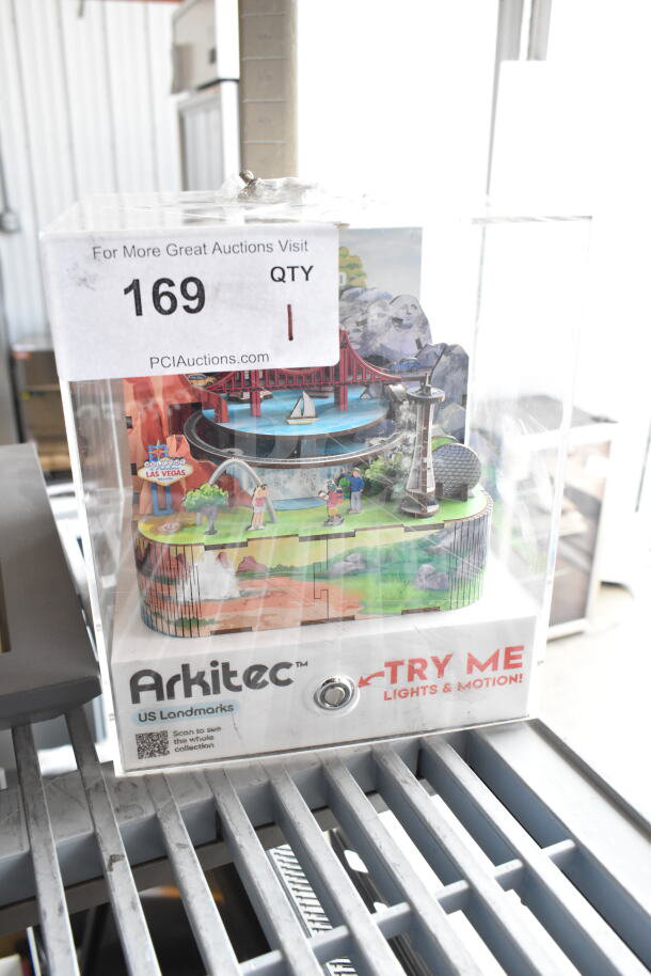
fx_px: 813
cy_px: 488
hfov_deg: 43.6
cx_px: 326
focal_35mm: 30
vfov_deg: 61.9
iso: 1600
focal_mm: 20
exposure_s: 1/160
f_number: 6.3
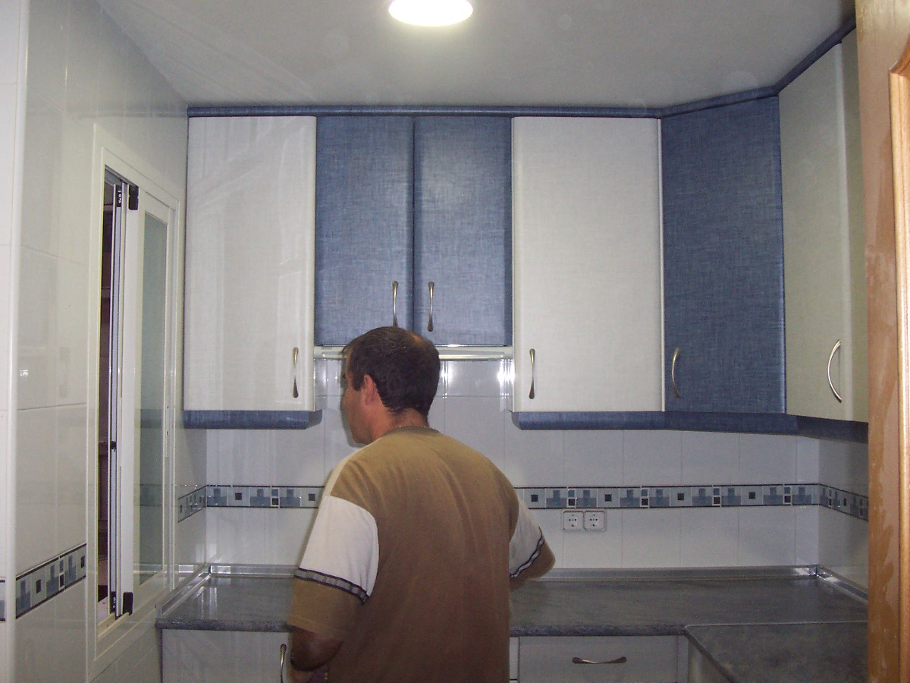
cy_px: 342
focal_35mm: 37
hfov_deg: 50.1
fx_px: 973
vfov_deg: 38.7
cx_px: 455
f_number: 2.8
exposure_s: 1/60
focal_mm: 5.6
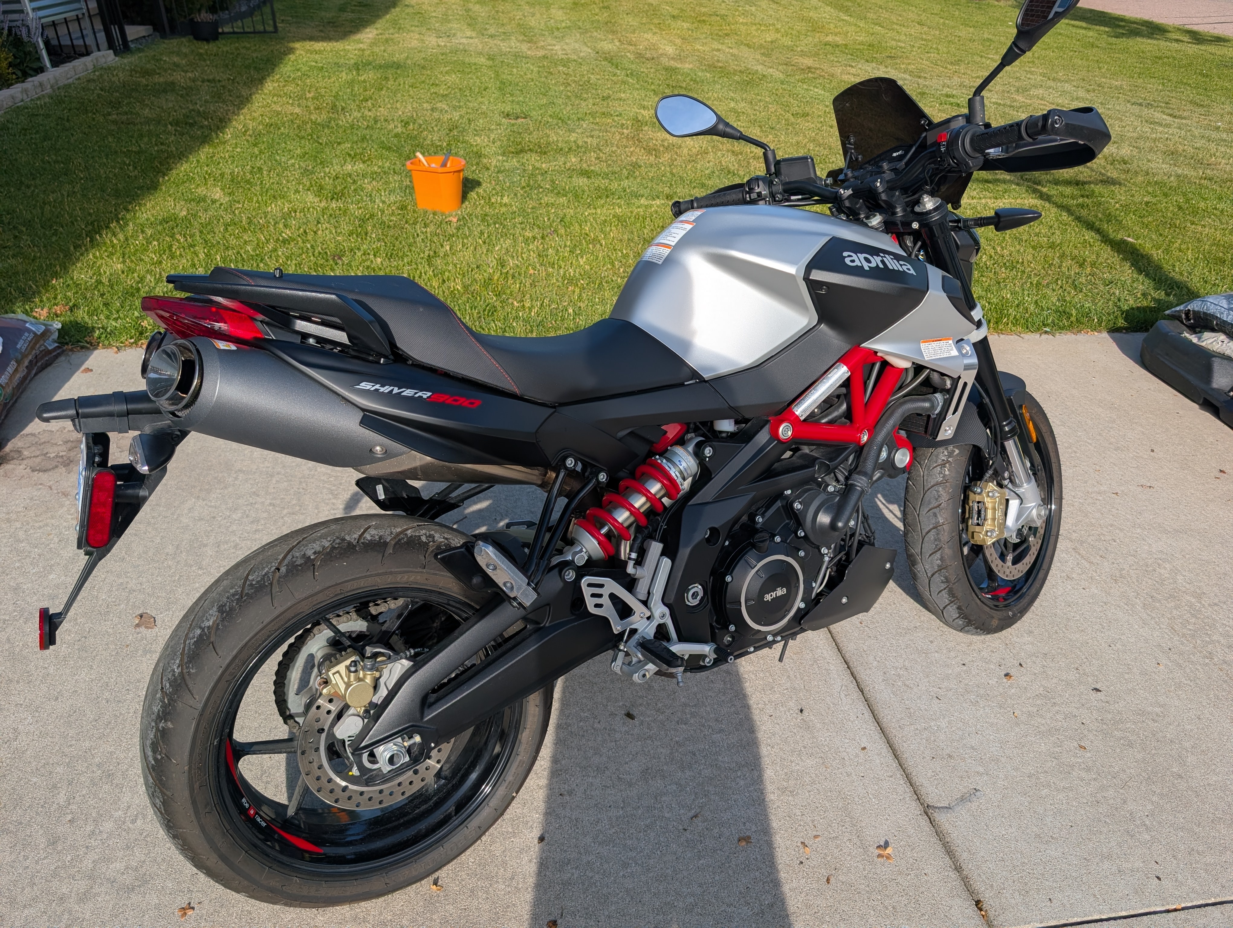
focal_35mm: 24
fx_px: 856
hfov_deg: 71.5
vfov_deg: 56.9
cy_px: 464
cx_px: 616
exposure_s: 1/1058
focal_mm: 6.9
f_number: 1.68
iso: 20
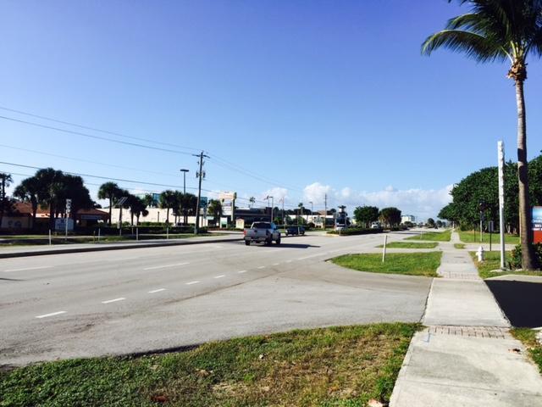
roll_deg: -2.8
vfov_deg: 48.2
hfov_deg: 61.7
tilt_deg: +3.1
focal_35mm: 29
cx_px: 271
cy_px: 204
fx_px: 454
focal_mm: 4.15
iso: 32
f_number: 2.2
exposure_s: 1/1980
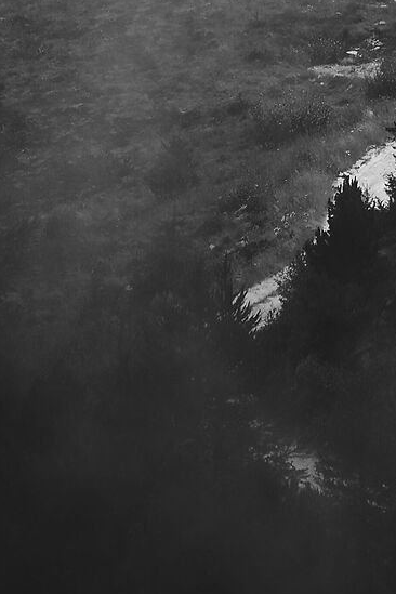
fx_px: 11038
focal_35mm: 669
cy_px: -369
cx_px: 456
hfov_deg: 2.1
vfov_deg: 3.1
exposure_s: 1/400
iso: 50
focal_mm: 153
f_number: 5.6
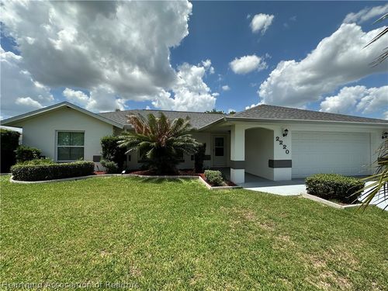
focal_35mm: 14
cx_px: 194
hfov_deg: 102.1
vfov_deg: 85.7
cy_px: 146
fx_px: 157
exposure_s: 1/1595
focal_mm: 2.22
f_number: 2.2
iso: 40
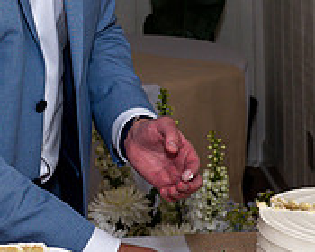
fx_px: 1277
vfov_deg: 11.2
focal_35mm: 137
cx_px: -130
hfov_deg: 13.4
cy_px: -7
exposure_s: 1/250
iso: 500
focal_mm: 37
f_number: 7.1
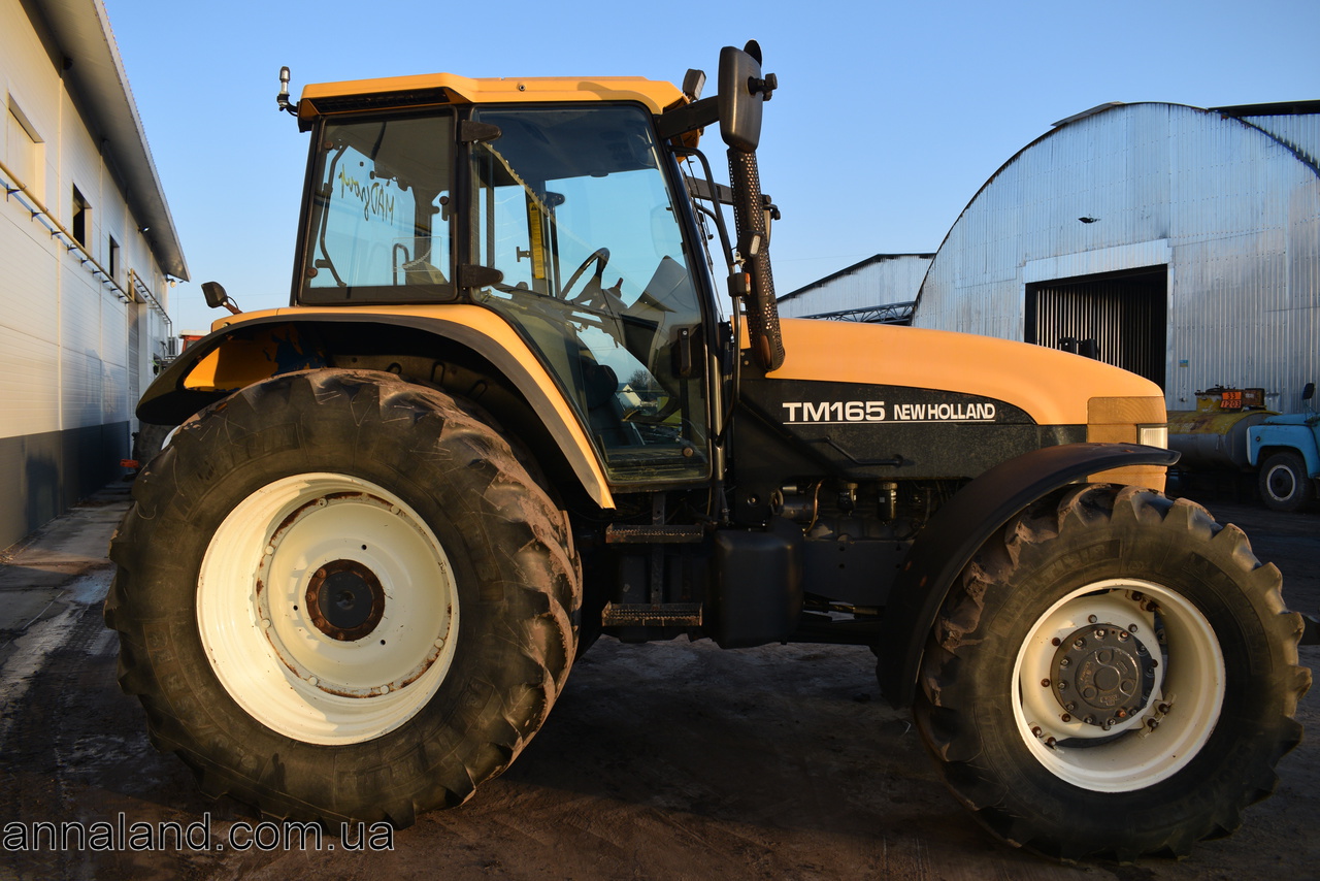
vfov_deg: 48.0
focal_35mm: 27
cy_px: 440
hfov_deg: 67.4
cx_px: 660
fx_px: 990
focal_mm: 18
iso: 200
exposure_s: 1/320
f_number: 6.3
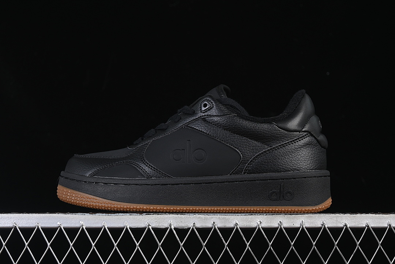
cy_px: 132
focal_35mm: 75
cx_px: 198
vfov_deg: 18.2
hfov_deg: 27.0
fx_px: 823
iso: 160
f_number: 6.3
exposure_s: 1/60
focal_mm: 50
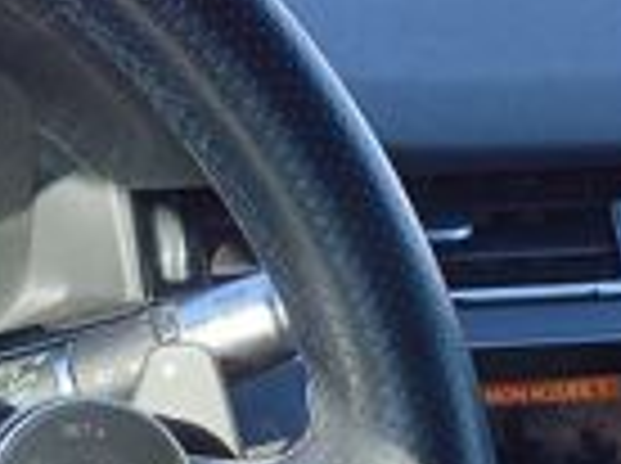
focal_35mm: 87
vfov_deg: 16.4
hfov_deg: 20.7
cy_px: 518
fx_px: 1558
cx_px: -176
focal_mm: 4.65
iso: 50
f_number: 1.8
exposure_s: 1/100
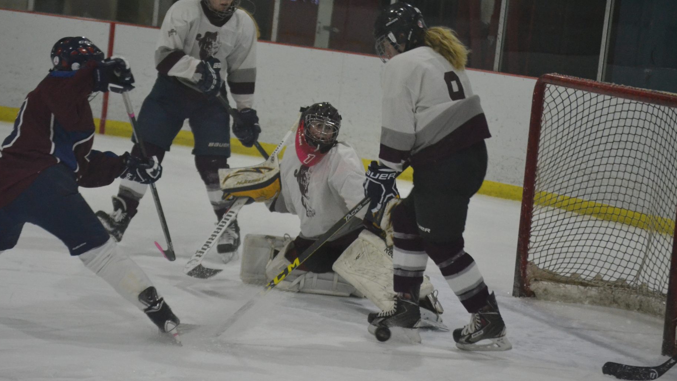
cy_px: 193
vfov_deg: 8.4
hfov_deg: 14.9
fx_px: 2585
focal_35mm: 144
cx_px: 308
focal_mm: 82
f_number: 4.2
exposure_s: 1/250
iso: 2500
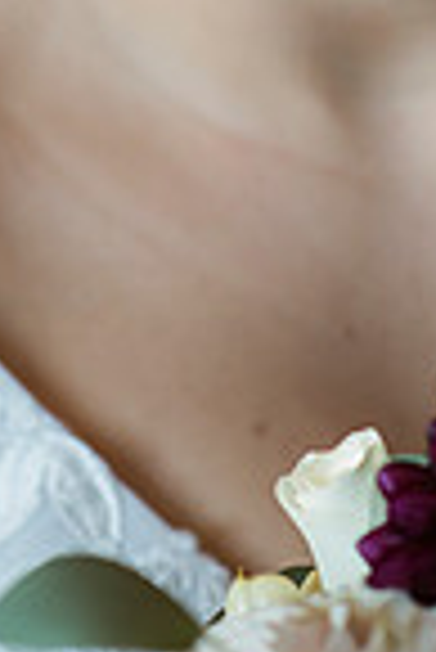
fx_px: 4784
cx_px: 198
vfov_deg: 7.7
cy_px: -144
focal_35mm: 264
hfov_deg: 5.2
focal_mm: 85
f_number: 2.8
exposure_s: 1/320
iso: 800
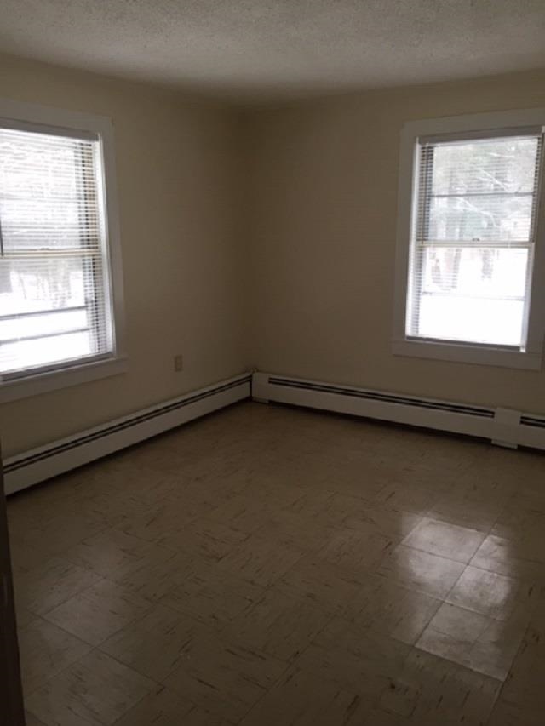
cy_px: 363
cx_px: 272
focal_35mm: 29
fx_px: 609
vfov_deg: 61.7
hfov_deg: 48.2
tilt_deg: -12.4
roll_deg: +0.8
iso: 32
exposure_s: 1/30
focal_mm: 4.15
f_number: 2.2
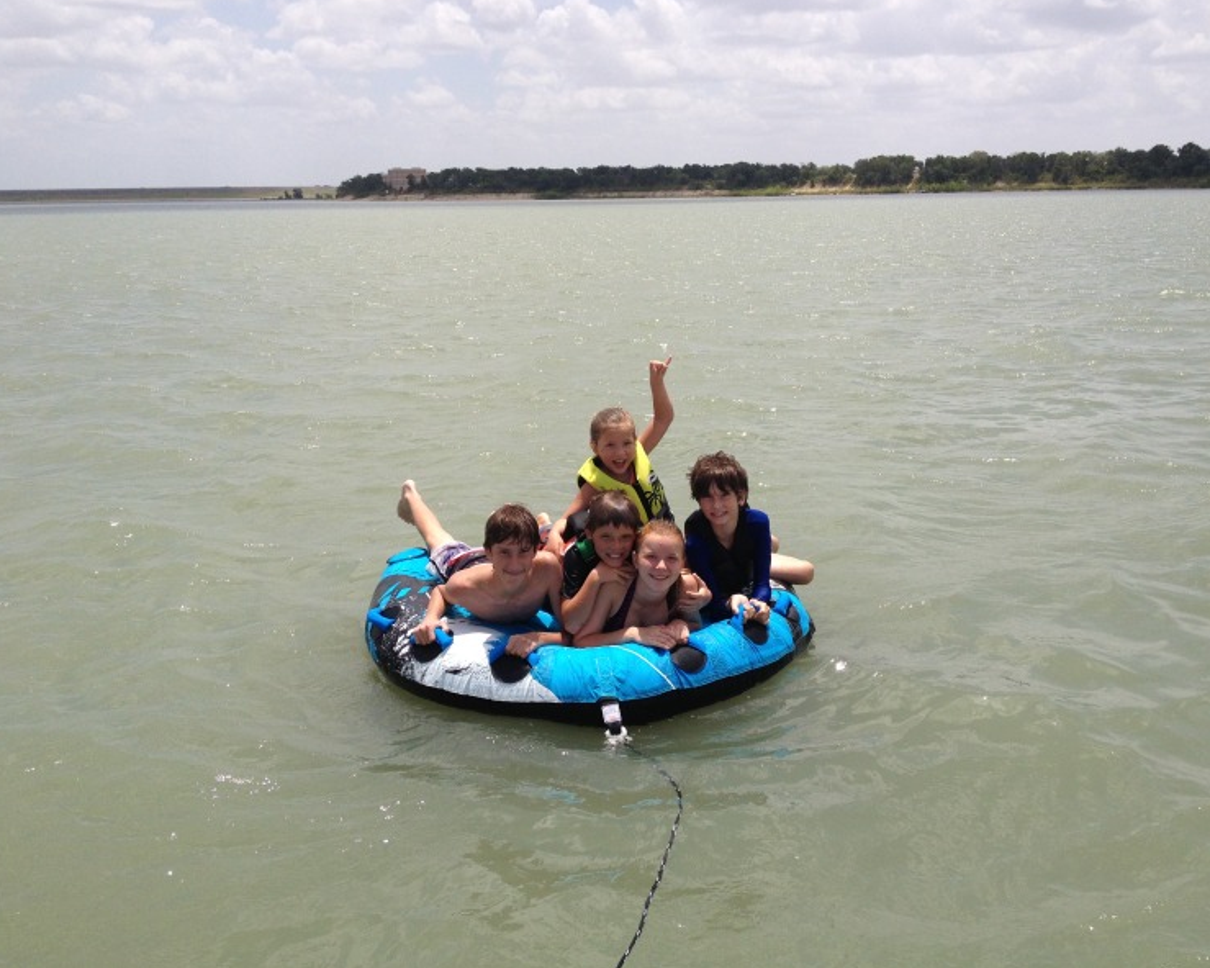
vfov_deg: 40.1
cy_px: 483
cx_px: 635
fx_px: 1325
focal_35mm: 37
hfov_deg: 49.1
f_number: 2.4
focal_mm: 4.28
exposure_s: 1/2632
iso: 50
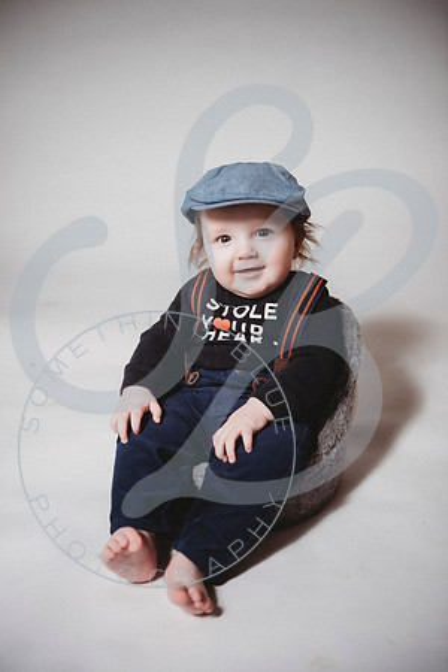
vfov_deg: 44.5
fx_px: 821
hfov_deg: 30.5
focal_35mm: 44
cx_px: 224
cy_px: 336
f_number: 2.8
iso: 100
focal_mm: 44
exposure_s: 1/160
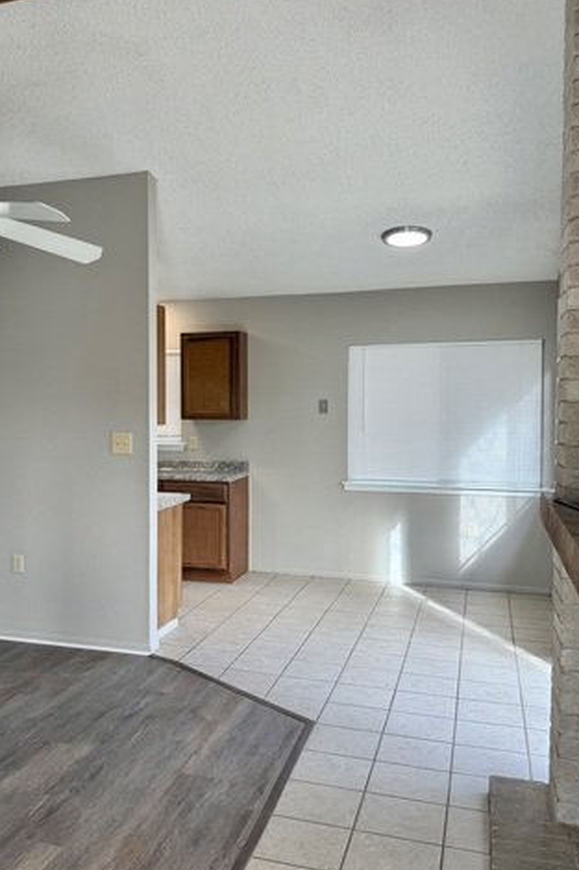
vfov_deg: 55.8
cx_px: 161
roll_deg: +1.0
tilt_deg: -2.8
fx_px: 821
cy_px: 437
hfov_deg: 38.1
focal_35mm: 34
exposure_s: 1/120
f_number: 1.78
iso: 80
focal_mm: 6.76
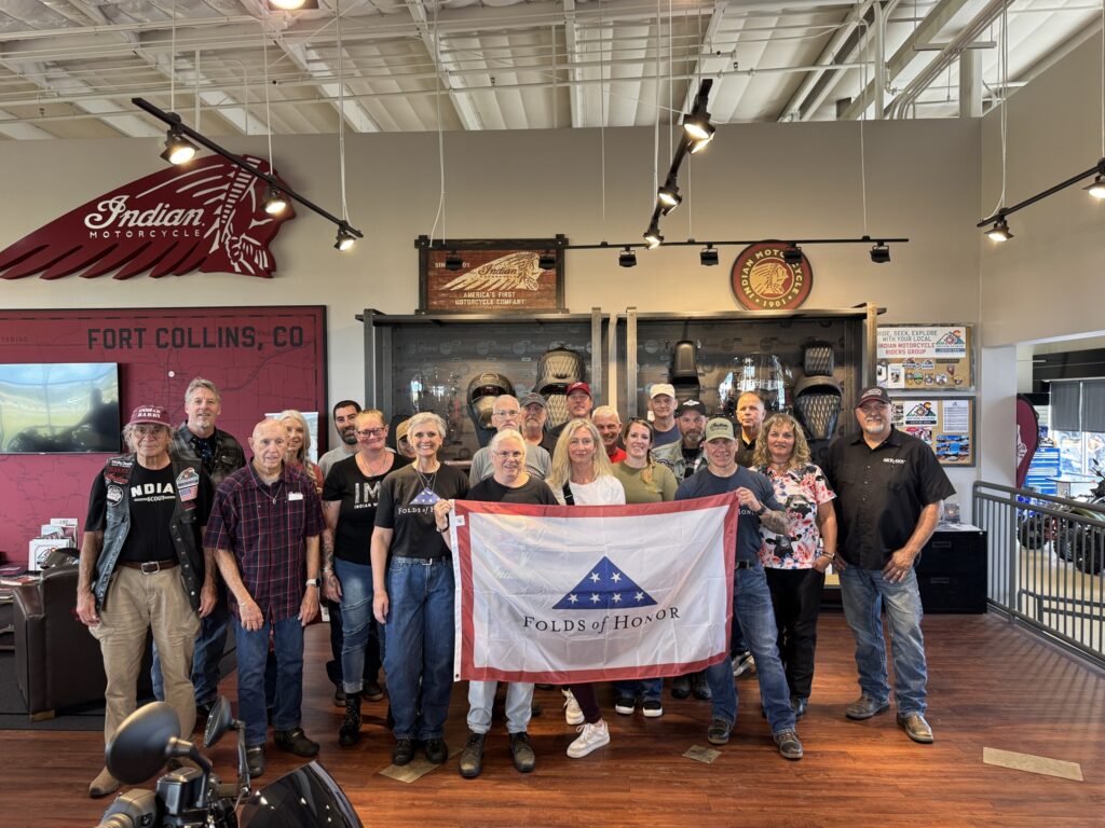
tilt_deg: -1.1
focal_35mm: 24
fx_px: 766
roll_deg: -0.5
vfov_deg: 56.8
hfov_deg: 71.6
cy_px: 414
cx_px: 552
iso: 125
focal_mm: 6.76
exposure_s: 1/60
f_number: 1.78
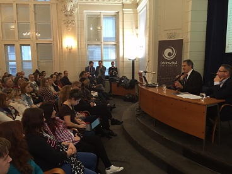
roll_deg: -1.0
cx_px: 116
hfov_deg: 61.7
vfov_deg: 48.2
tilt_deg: -6.6
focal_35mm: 29
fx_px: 194
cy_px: 87
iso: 64
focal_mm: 4.15
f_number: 2.2
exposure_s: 1/30
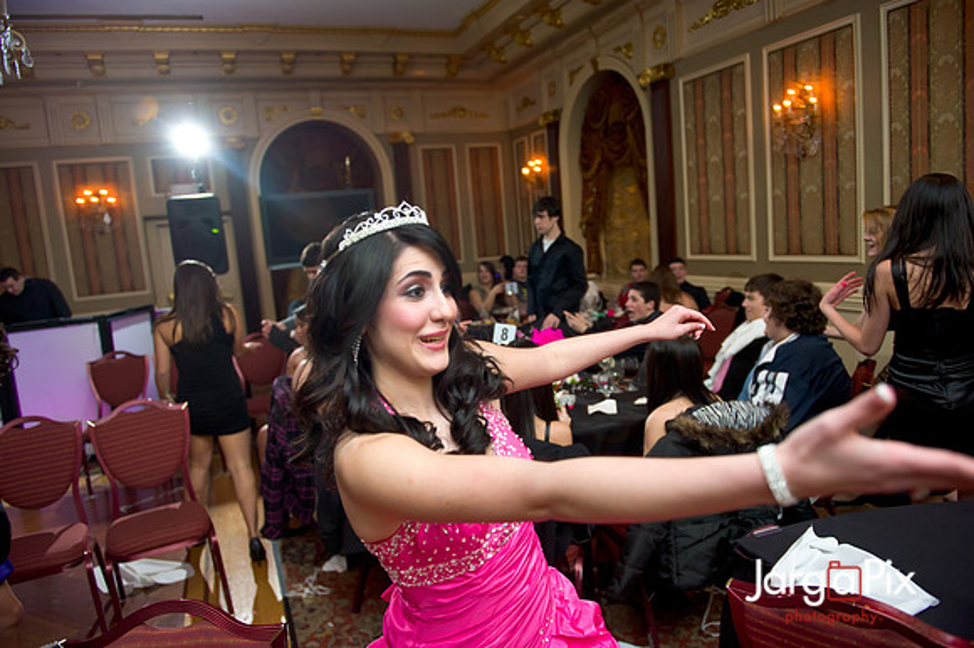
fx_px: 649
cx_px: 487
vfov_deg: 53.1
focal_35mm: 24
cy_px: 324
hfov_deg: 73.8
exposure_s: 1/125
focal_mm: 24
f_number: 3.2
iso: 1600
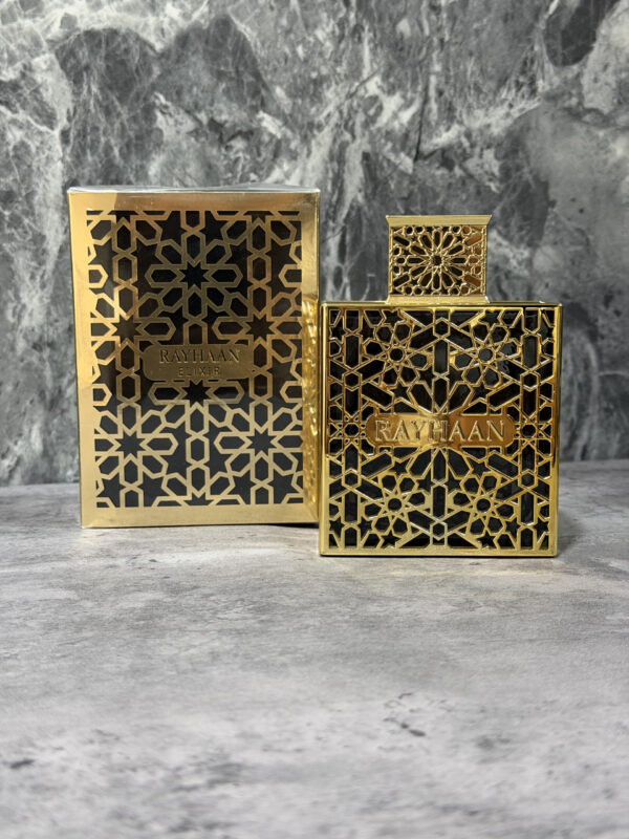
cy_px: 420
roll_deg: -0.2
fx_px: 1163
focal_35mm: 48
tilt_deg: -8.1
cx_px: 314
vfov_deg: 39.7
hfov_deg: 30.3
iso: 500
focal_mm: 6.76
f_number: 1.78
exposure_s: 1/40
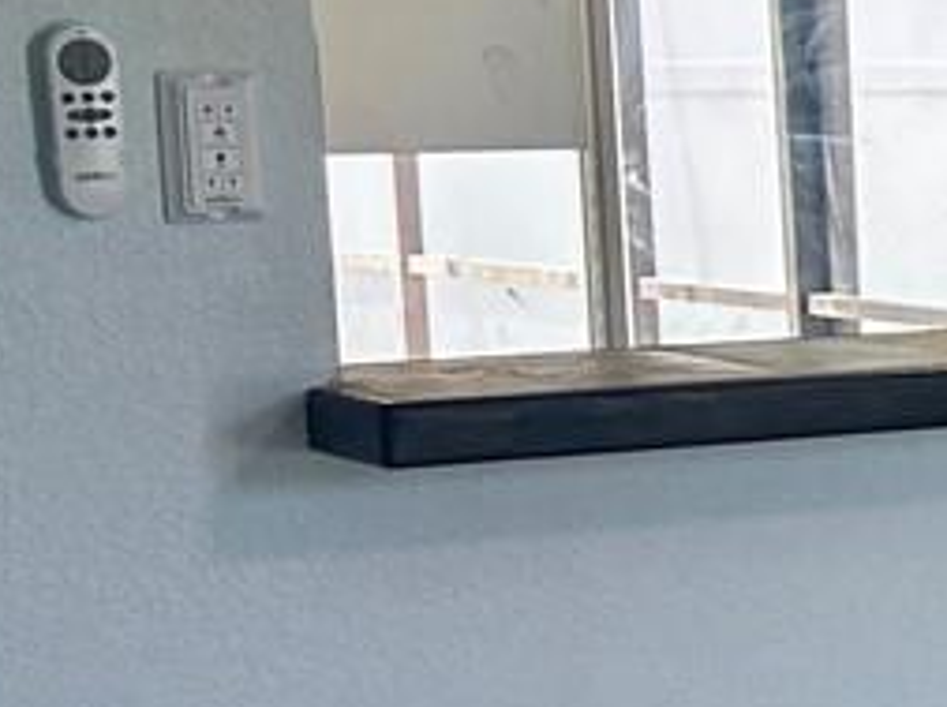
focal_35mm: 152
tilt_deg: -6.6
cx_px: 2699
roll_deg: -0.1
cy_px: 464
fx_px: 4152
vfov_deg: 9.7
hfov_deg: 10.1
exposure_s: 1/156
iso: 100
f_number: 1.78
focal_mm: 6.86
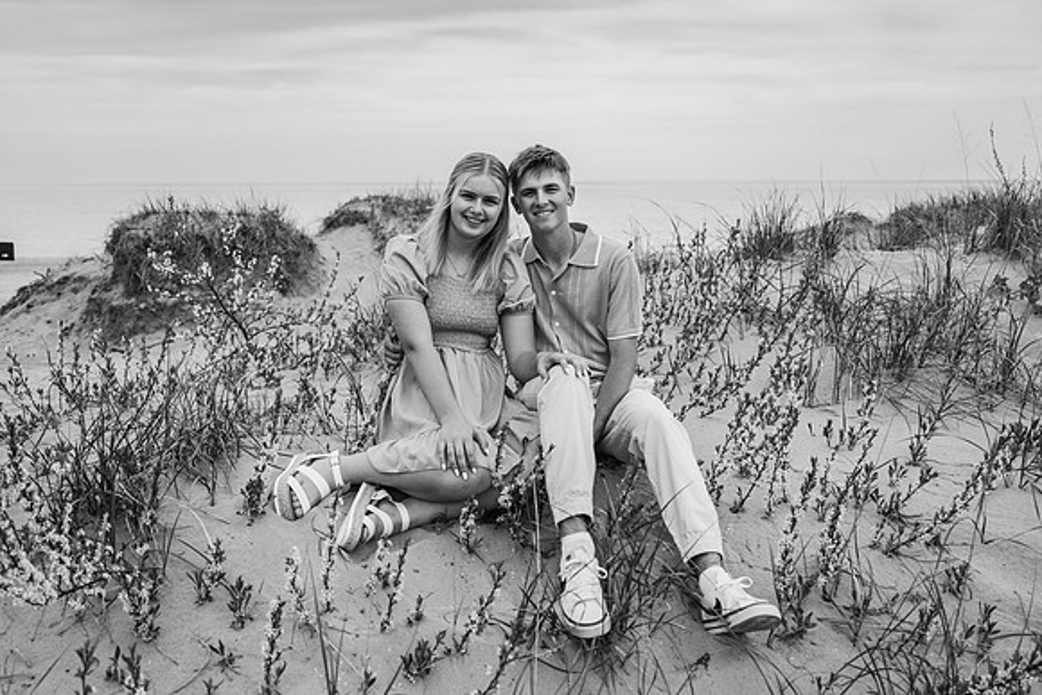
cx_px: 491
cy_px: 338
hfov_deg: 54.4
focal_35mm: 35
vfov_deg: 37.9
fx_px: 1013
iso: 200
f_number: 2.8
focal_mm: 30
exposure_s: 1/1600
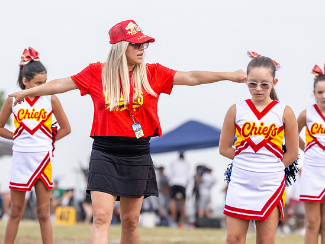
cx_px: 141
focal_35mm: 258
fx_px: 2423
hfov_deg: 7.7
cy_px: 123
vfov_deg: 5.8
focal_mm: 130
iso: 160
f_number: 2.8
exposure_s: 1/1250
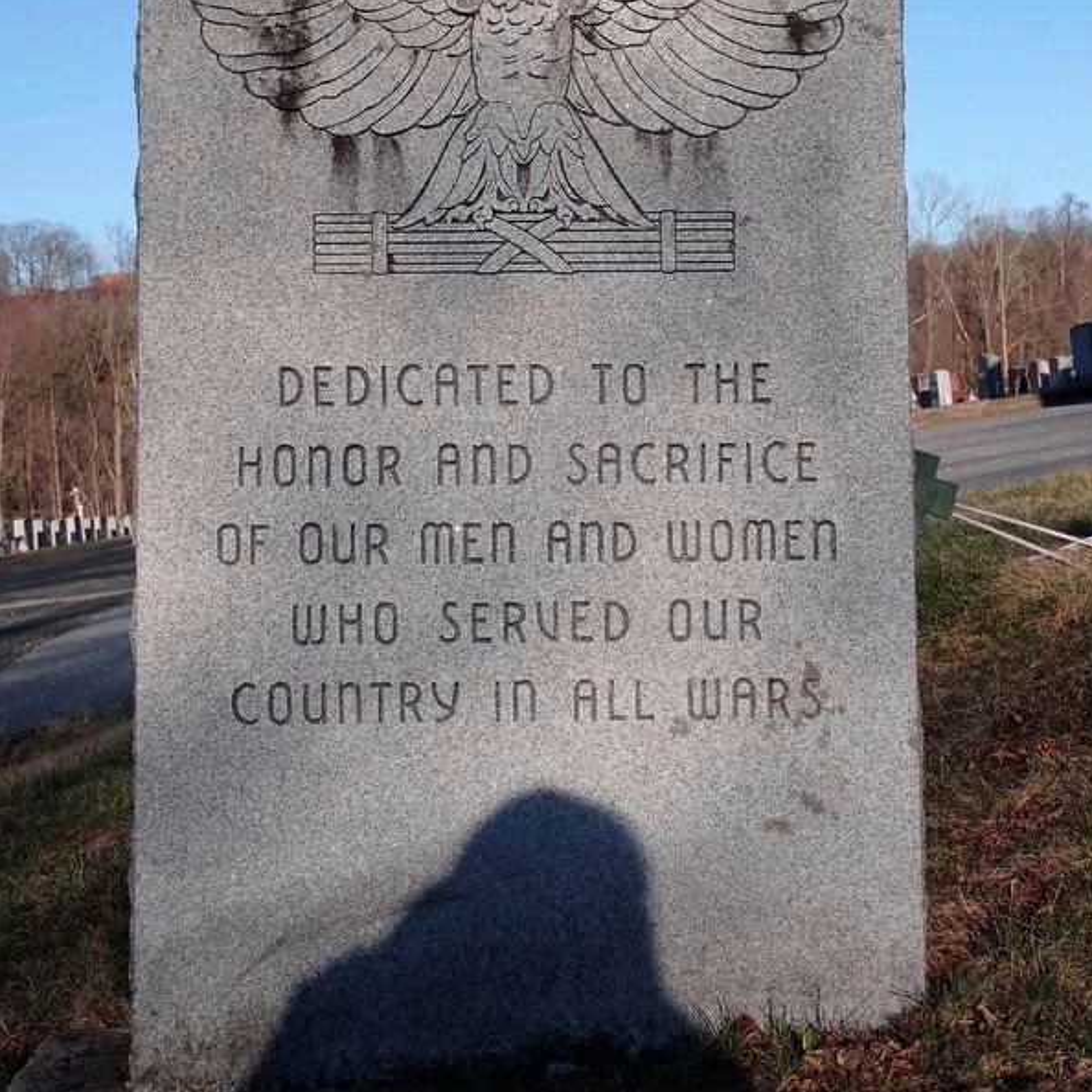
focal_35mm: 69
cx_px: 548
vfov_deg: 24.9
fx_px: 2463
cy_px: 403
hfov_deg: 25.0
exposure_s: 1/640
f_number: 5
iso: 100
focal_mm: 10.35
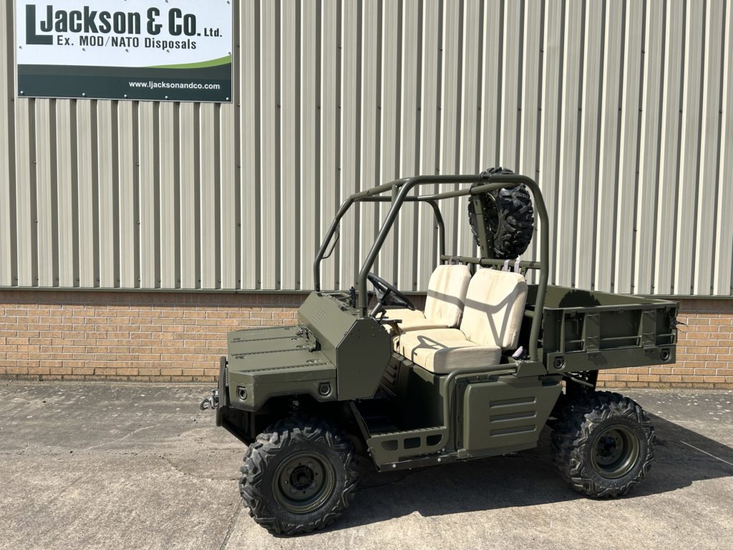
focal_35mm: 26
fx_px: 551
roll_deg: -1.1
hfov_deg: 67.3
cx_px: 366
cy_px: 275
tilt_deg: -2.1
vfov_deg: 53.1
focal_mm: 5.7
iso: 50
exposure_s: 1/5076
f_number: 1.5
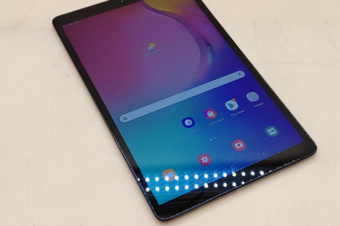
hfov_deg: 35.1
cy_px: 102
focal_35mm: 57
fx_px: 538
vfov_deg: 23.8
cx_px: 168
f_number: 1.8
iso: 50
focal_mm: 4.36
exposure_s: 1/101
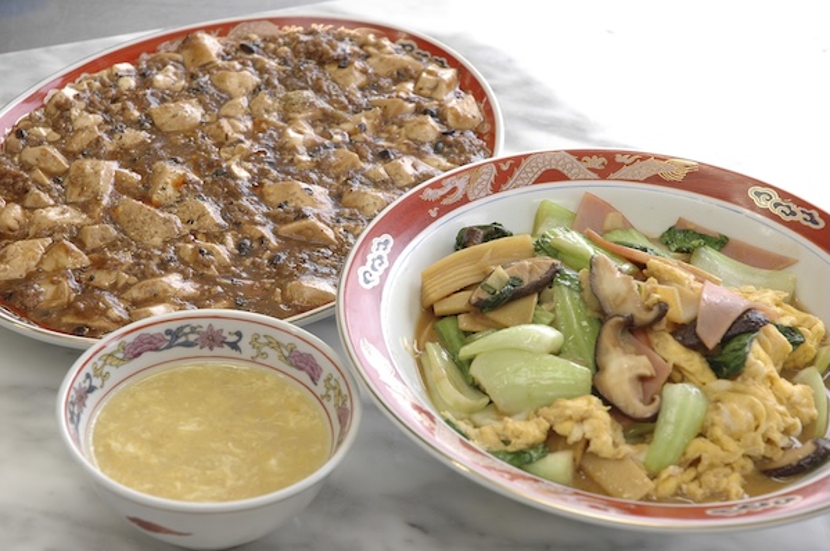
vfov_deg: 14.7
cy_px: 276
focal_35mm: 93
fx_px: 2142
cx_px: 415
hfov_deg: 21.9
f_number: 8
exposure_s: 1/60
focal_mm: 62
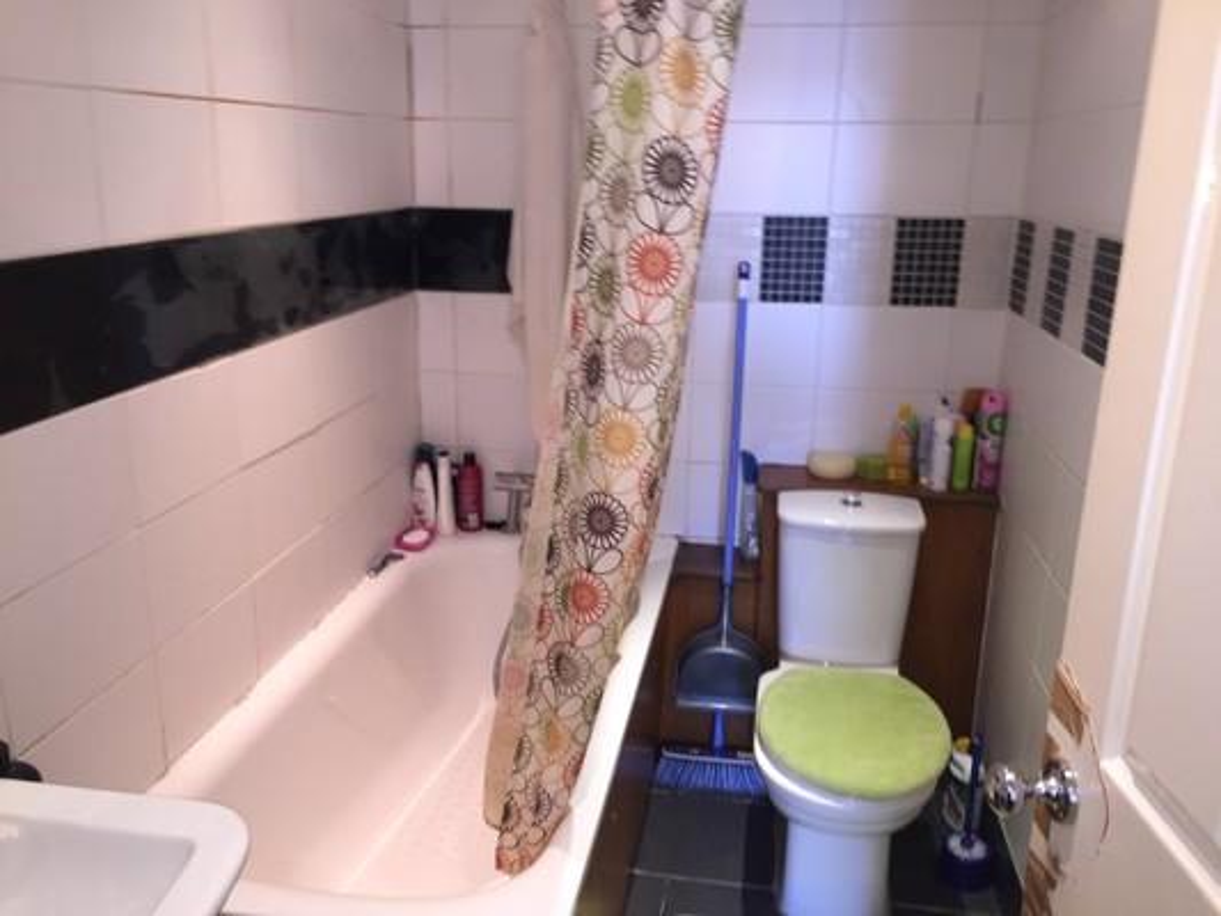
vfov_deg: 48.2
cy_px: 458
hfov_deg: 61.6
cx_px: 610
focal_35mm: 29
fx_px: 1023
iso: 50
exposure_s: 1/30
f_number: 2.2
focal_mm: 4.15
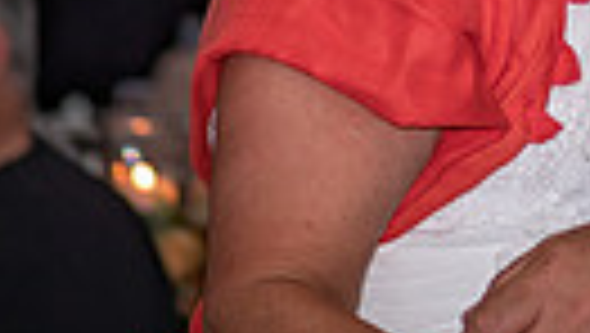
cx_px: 748
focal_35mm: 415
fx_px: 6499
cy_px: -389
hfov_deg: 5.2
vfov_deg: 2.9
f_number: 1.2
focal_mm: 43
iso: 100
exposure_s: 1/250
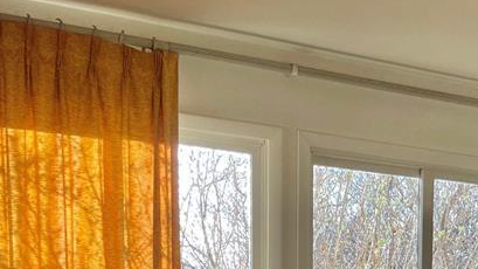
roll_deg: -2.9
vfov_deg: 15.4
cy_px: 427
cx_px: 561
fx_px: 900
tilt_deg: -7.3
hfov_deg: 26.7
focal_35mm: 71
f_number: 1.6
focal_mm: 4.2
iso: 50
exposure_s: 1/121
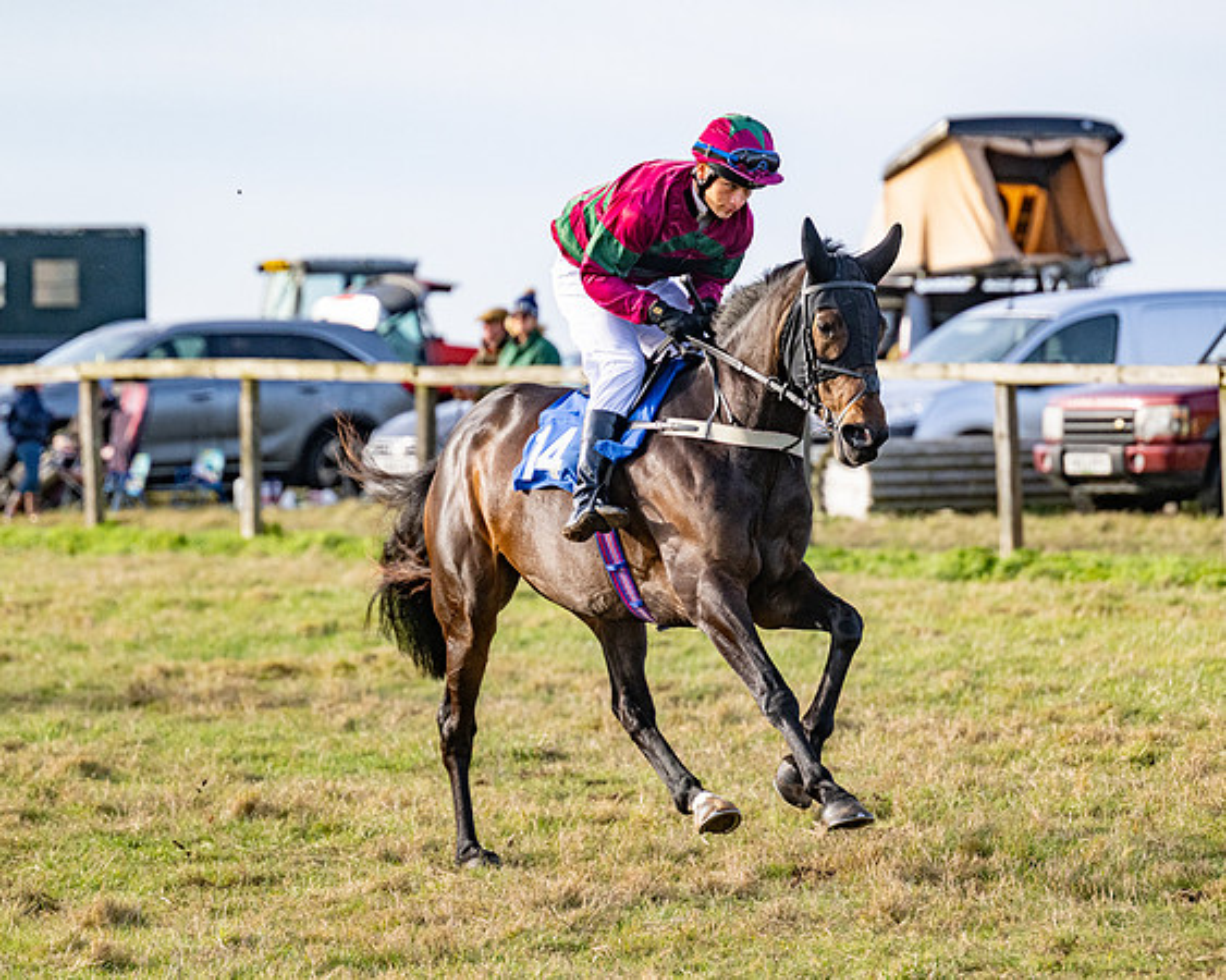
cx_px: 649
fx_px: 8198
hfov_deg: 8.6
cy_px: 469
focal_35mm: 226
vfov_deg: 6.8
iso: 800
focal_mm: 170
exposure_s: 1/5000
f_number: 4
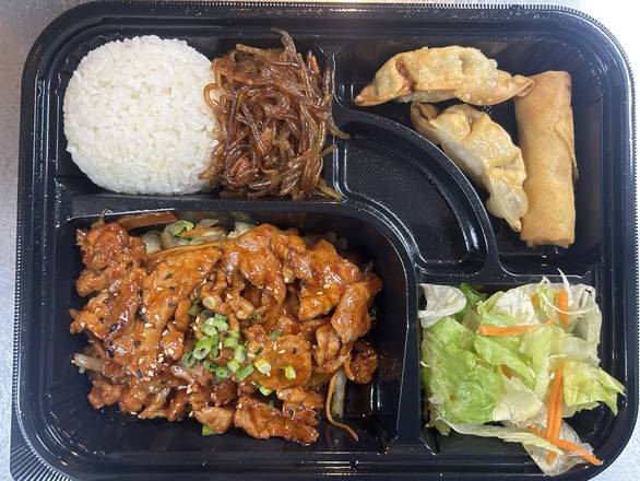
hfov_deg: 67.3
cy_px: 240
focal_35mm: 26
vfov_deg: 53.1
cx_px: 320
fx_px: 481
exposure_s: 1/60
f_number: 1.5
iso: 320
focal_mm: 5.7
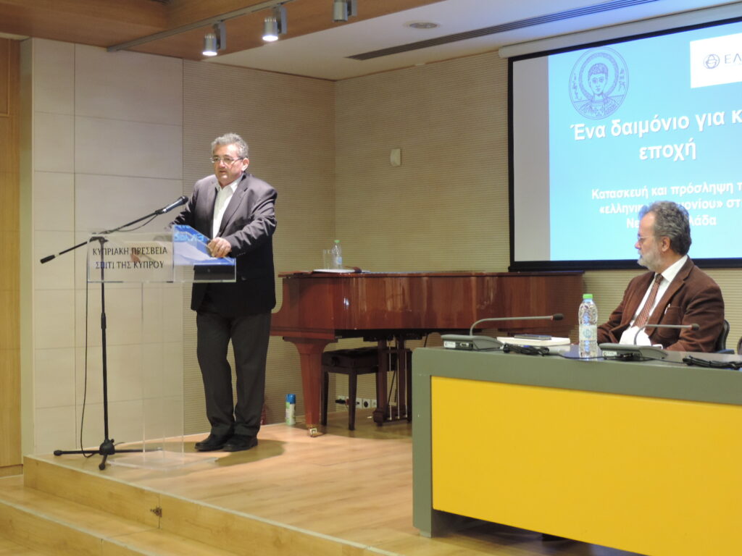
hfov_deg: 38.2
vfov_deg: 29.1
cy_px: 278
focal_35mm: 50
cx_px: 371
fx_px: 1072
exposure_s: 1/13
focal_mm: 8.9
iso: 450
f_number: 3.6
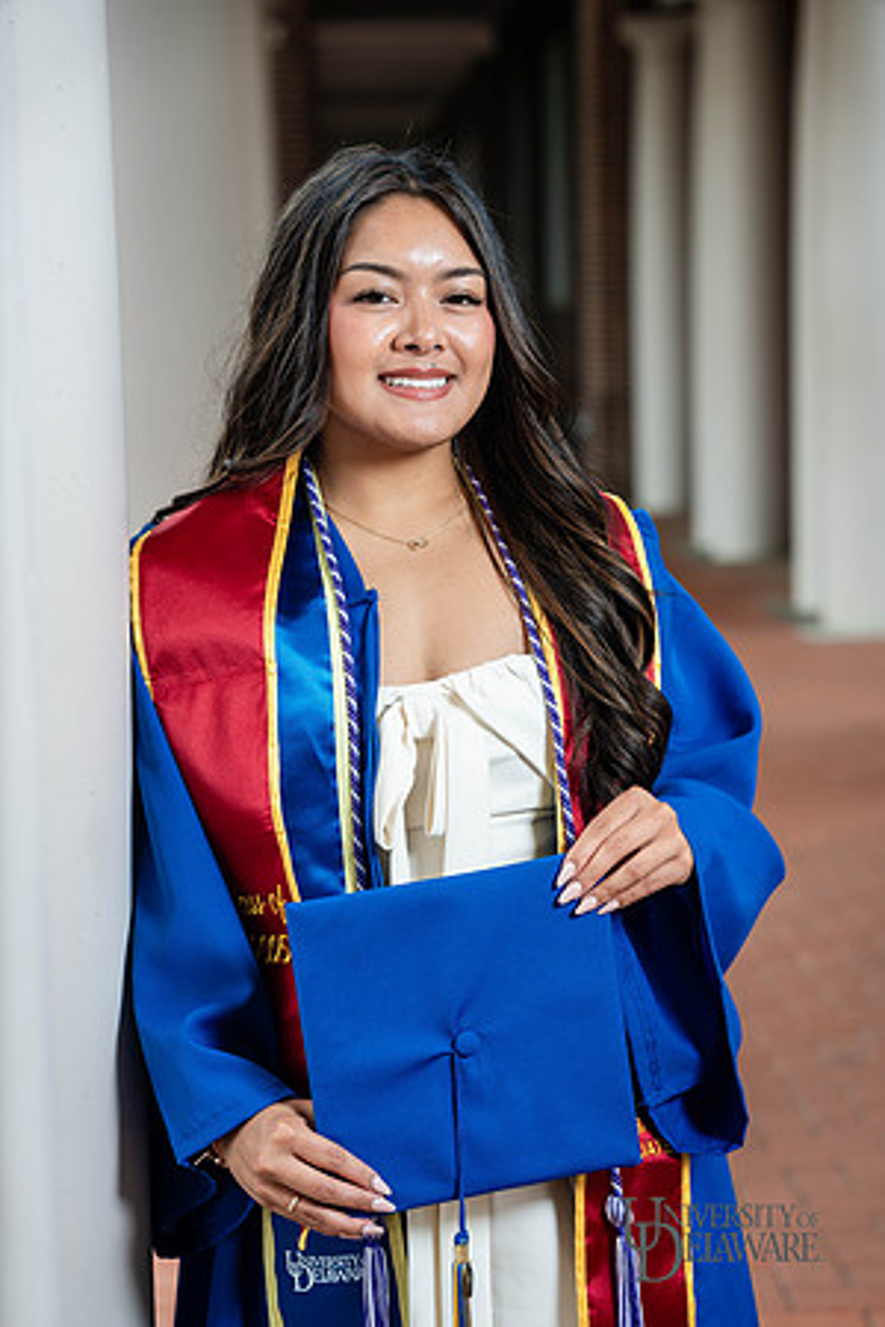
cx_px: 442
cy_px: 664
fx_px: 3134
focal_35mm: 85
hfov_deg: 16.1
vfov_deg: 23.9
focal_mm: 85
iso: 125
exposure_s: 1/200
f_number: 4
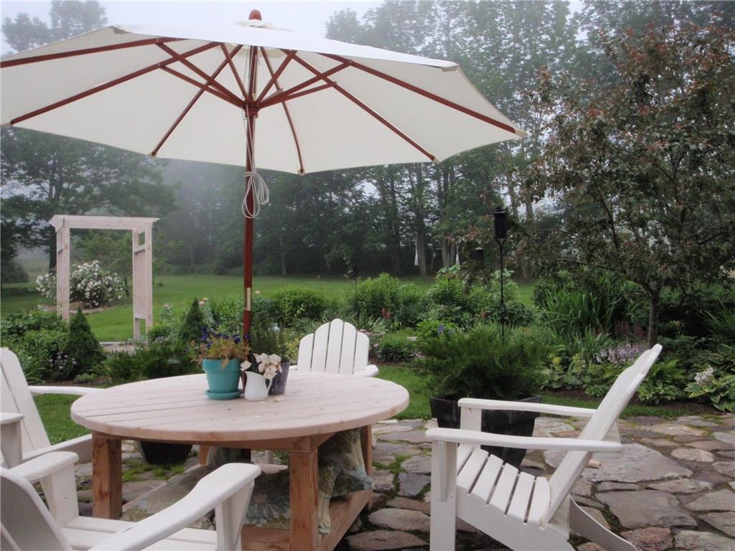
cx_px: 368
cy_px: 276
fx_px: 595
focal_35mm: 28
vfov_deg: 49.7
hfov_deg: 63.4
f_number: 3.5
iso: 200
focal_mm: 5
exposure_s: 1/30
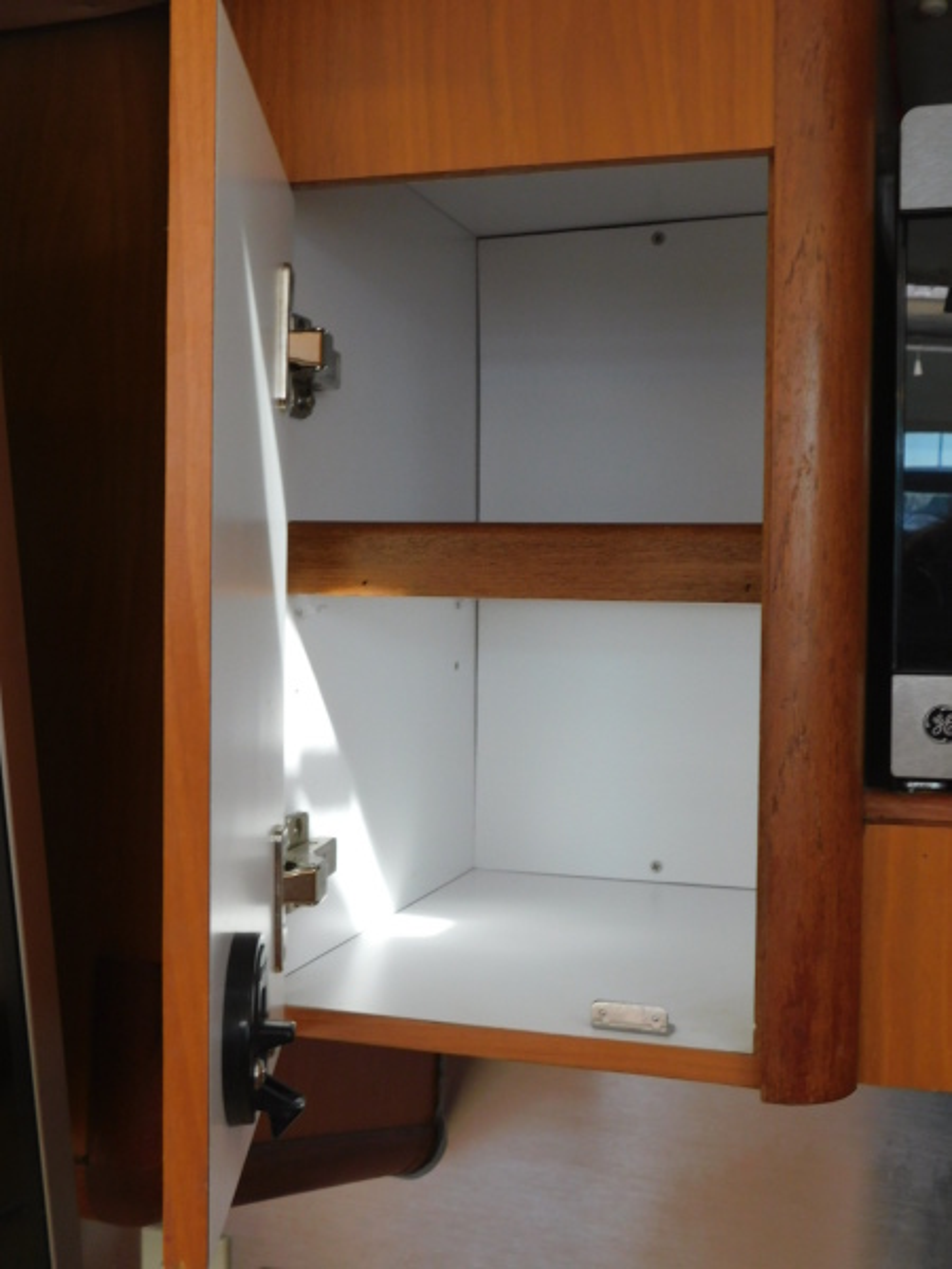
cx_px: 476
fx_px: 1467
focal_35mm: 40
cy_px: 634
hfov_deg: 36.0
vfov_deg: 46.8
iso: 180
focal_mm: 7.1
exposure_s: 1/30
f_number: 3.6
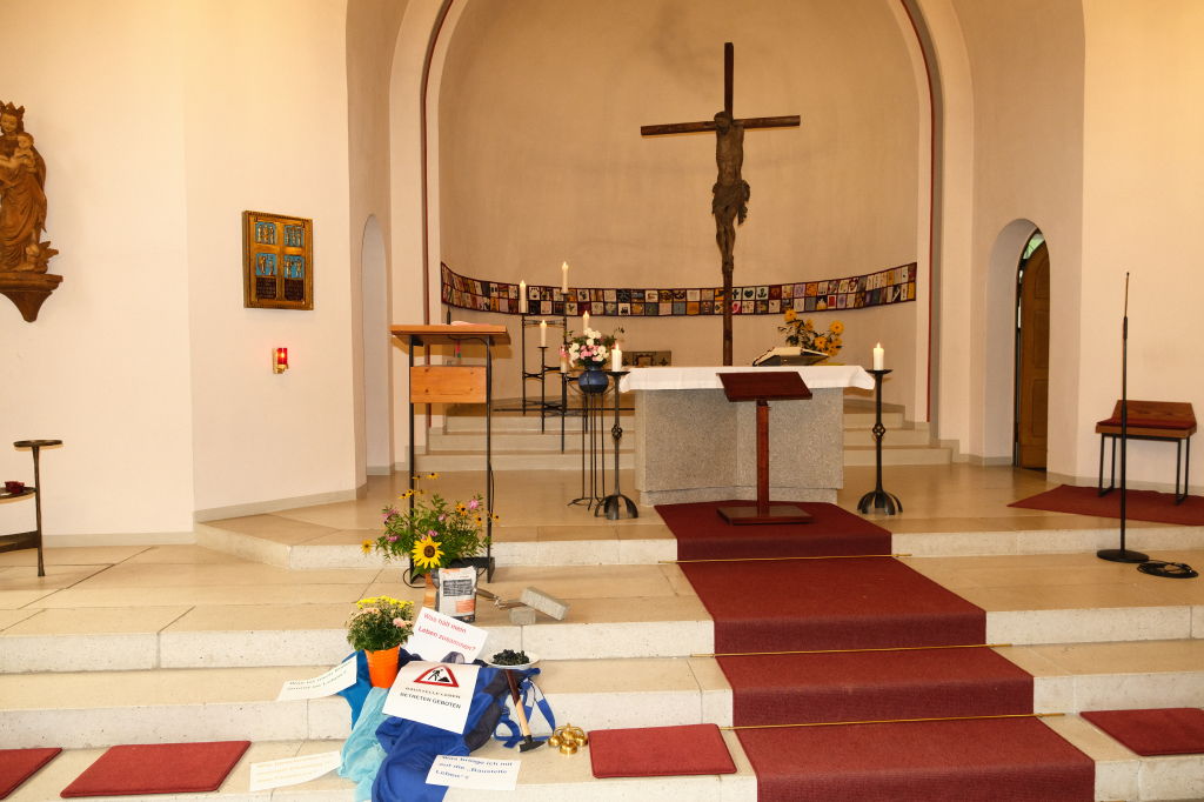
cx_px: 602
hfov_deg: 69.4
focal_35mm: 26
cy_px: 401
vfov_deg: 49.5
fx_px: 869
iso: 1250
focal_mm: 17
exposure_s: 1/60
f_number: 5.6
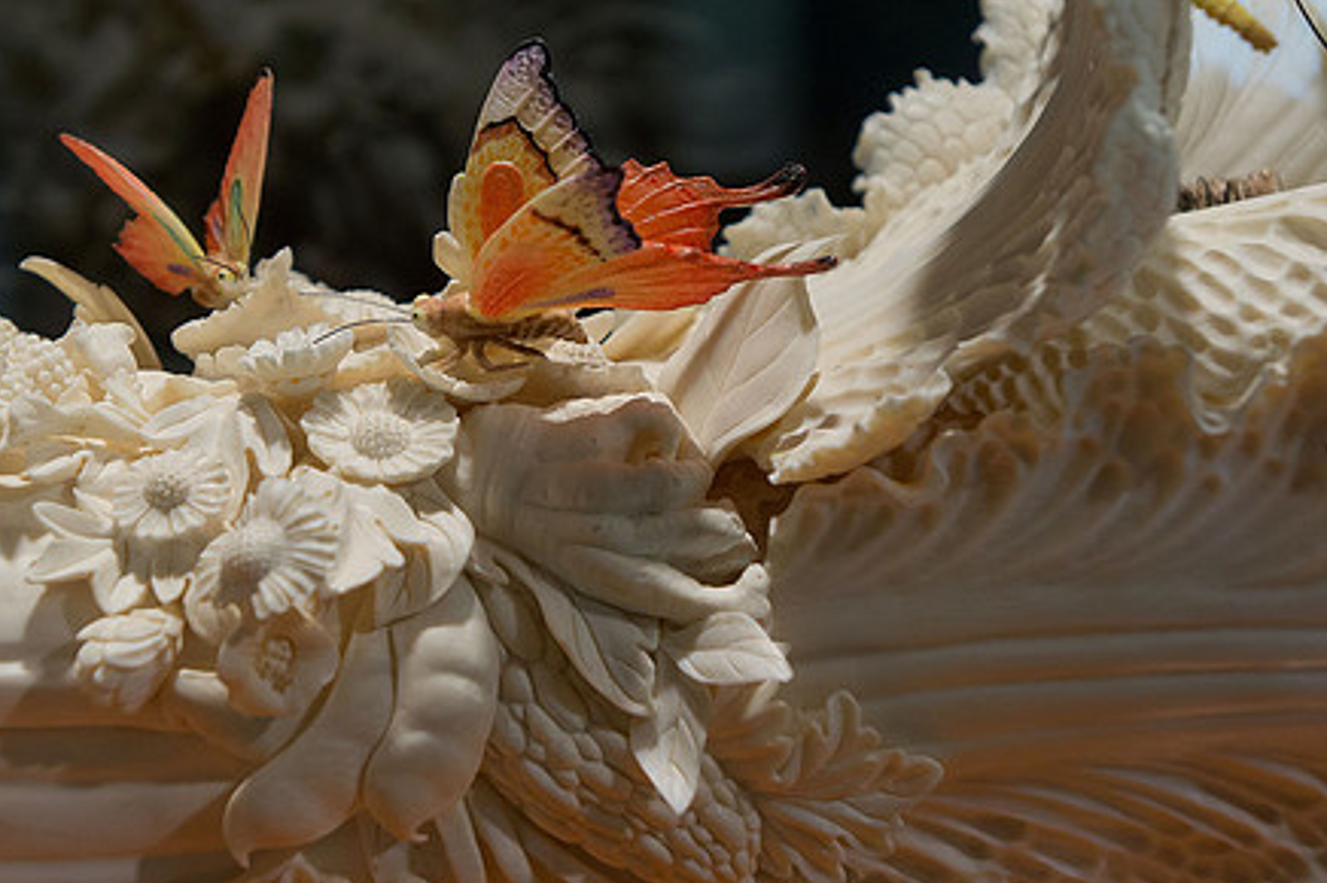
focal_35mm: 110
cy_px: 320
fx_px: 4039
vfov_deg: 12.5
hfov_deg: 18.6
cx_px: 530
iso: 400
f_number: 5.6
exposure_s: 1/125
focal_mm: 55
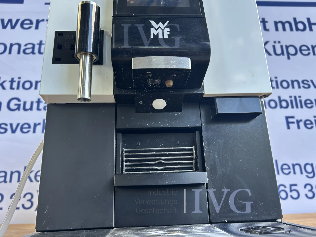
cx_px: 158
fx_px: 237
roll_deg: +2.6
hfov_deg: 67.3
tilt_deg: +17.8
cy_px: 118
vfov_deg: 53.1
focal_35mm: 26
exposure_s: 1/121
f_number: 1.5
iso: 50
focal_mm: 5.7
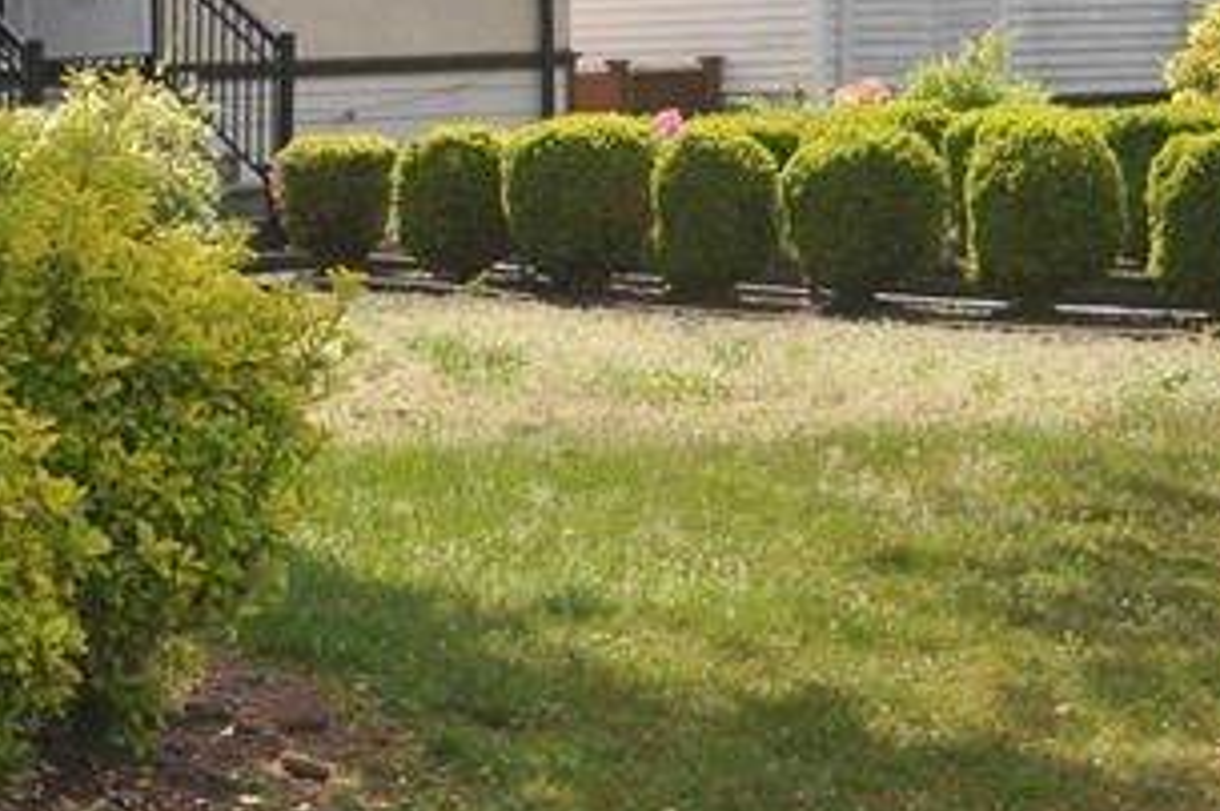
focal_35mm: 111
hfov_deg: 16.3
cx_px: -775
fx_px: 3758
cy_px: 422
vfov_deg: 12.3
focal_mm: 22
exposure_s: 1/200
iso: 200
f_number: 10
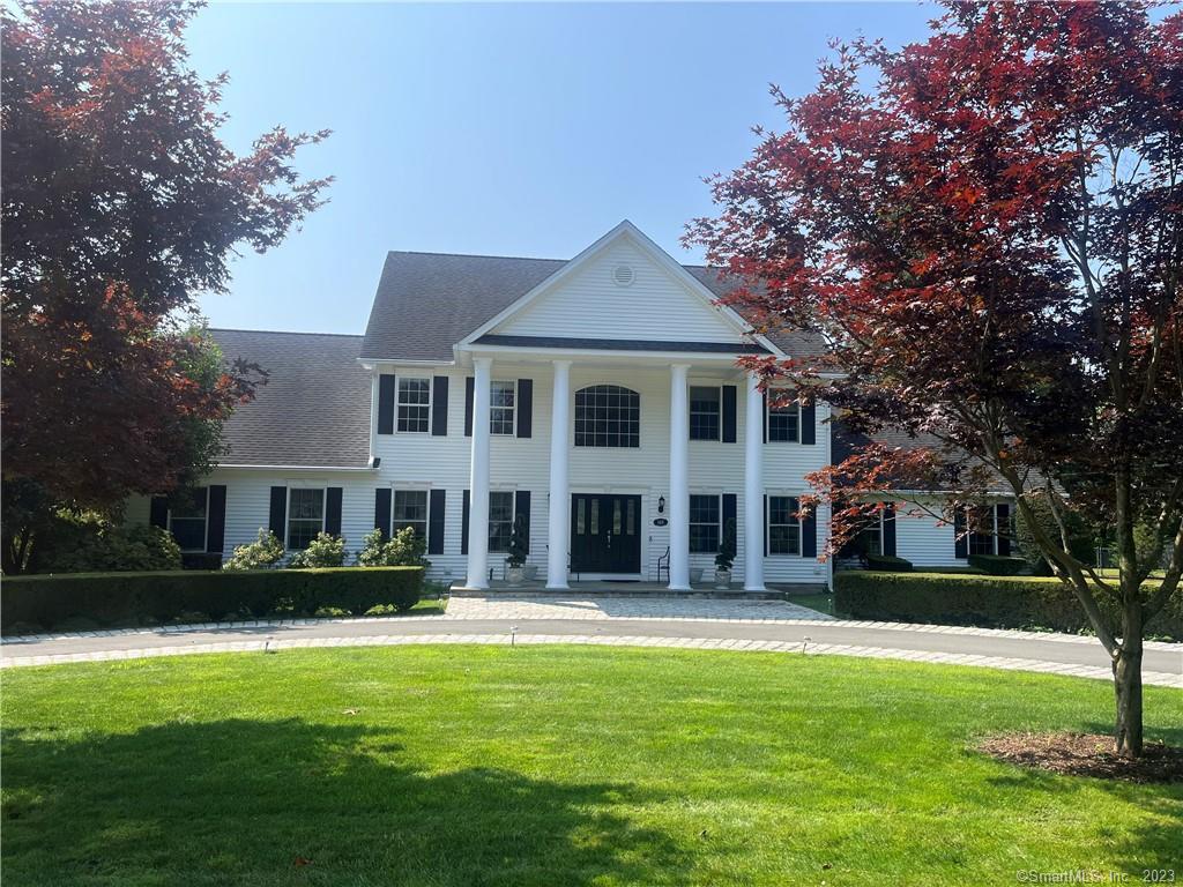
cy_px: 444
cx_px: 592
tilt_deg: +6.1
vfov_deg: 53.1
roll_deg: +0.0
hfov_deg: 67.3
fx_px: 889
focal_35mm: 26
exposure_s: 1/2463
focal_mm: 5.1
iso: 50
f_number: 1.6
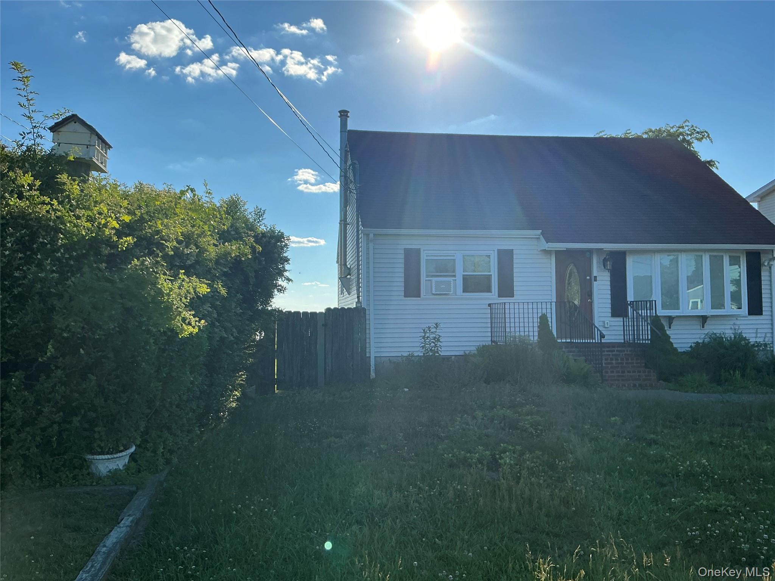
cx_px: 388
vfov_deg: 49.7
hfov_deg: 63.4
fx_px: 627
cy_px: 290
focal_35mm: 28
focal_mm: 3
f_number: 1.8
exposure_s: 1/2538
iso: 25
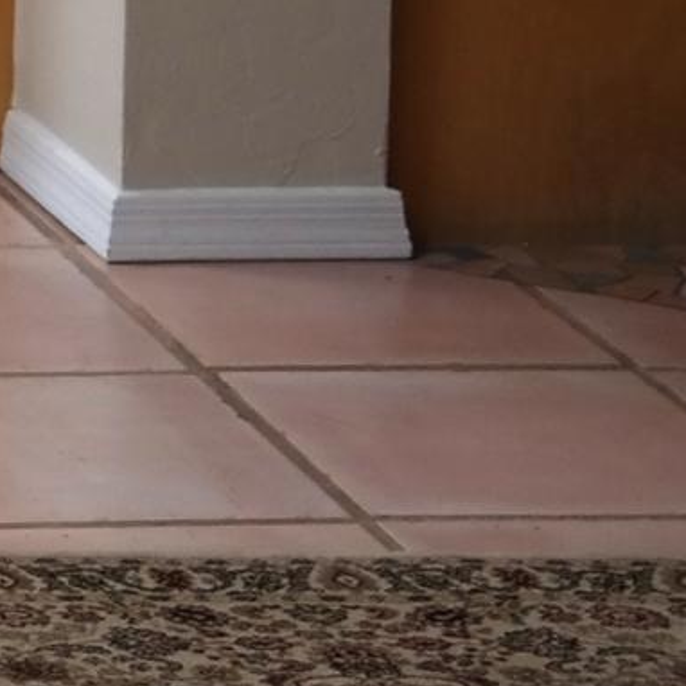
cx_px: -1534
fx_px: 5381
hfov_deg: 6.5
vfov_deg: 7.0
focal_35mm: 240
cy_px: -806
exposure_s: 1/100
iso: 100
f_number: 3.5
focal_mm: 24
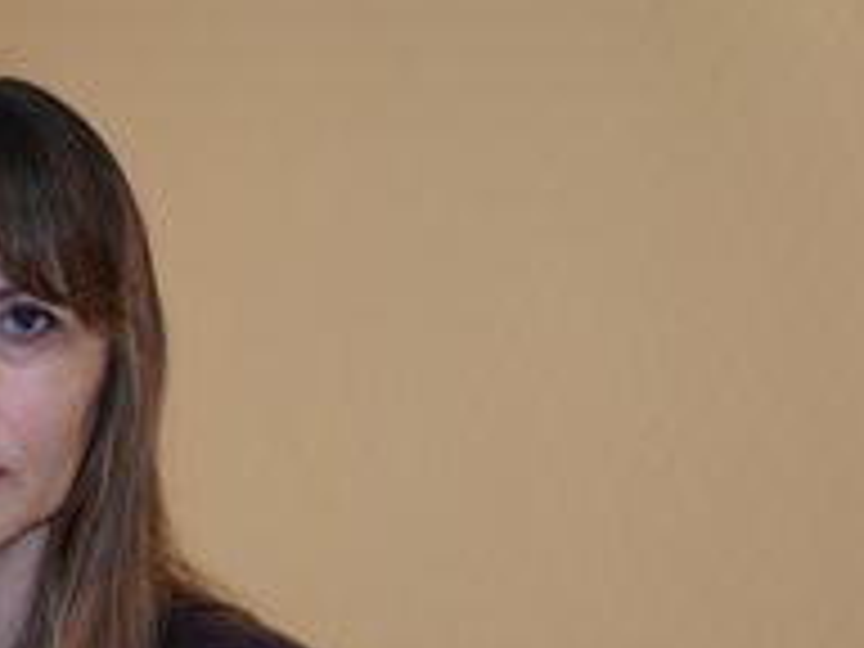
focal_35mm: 120
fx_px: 2995
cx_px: -9
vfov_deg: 12.3
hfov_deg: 16.1
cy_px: 574
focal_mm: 60
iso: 800
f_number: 2.8
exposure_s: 1/250
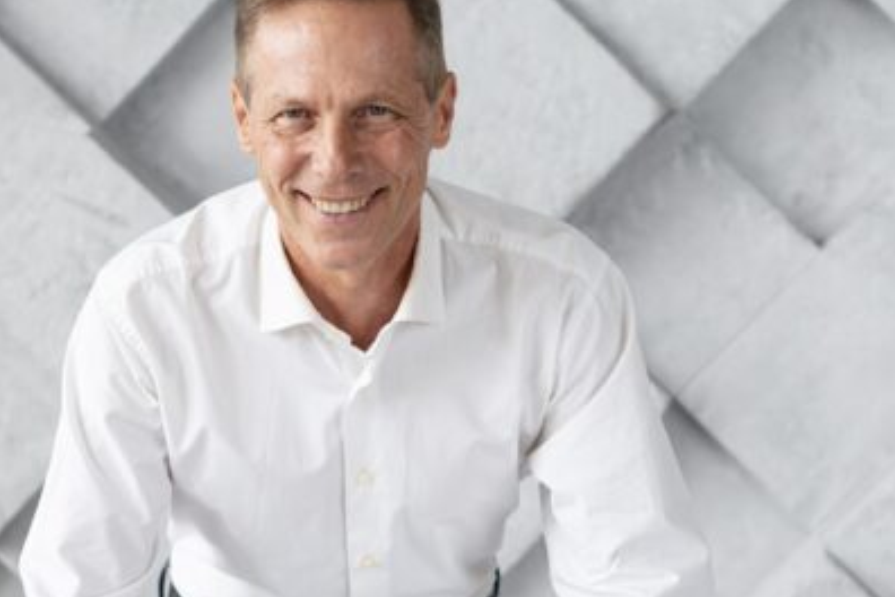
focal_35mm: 97
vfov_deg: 14.0
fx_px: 2411
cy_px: 496
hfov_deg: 20.9
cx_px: 249
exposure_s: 1/250
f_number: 3.2
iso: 250
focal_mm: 50
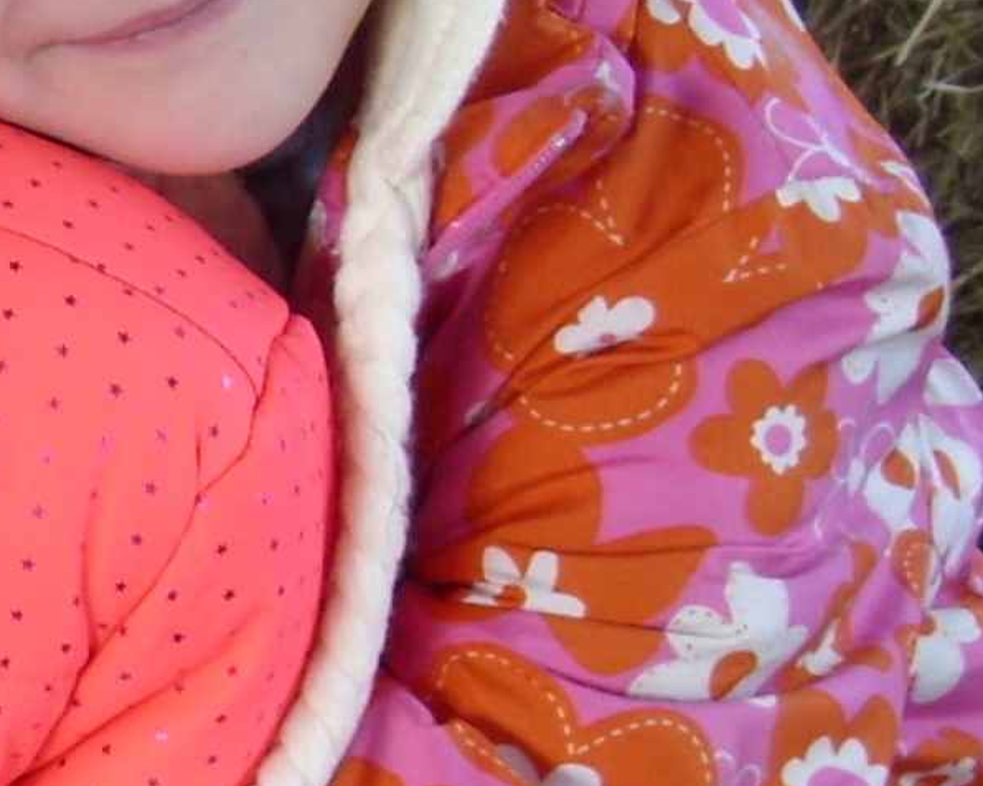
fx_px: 5907
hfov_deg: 8.8
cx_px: -1151
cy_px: 427
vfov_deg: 7.6
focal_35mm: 203
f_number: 2.8
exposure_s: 1/49
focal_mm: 6.3
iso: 50
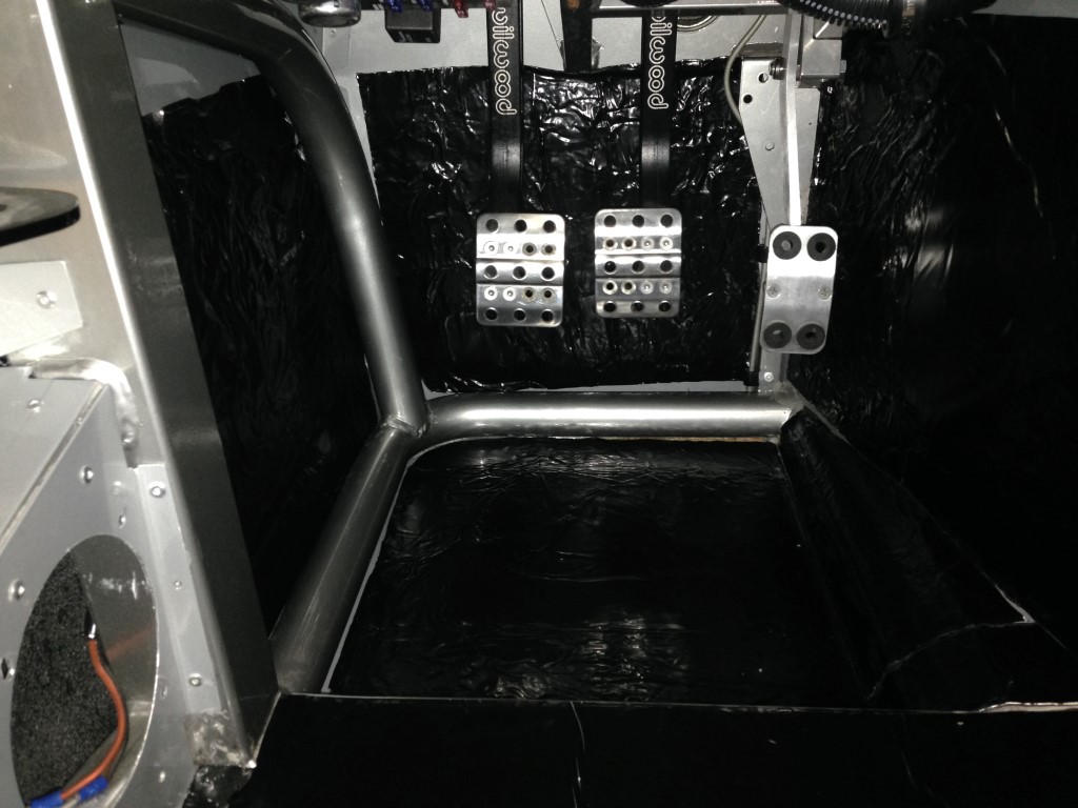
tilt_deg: -26.2
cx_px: 539
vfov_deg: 42.9
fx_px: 1028
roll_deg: -0.7
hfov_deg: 55.4
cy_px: 404
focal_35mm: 33
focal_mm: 4.12
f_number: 2.4
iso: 125
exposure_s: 1/16
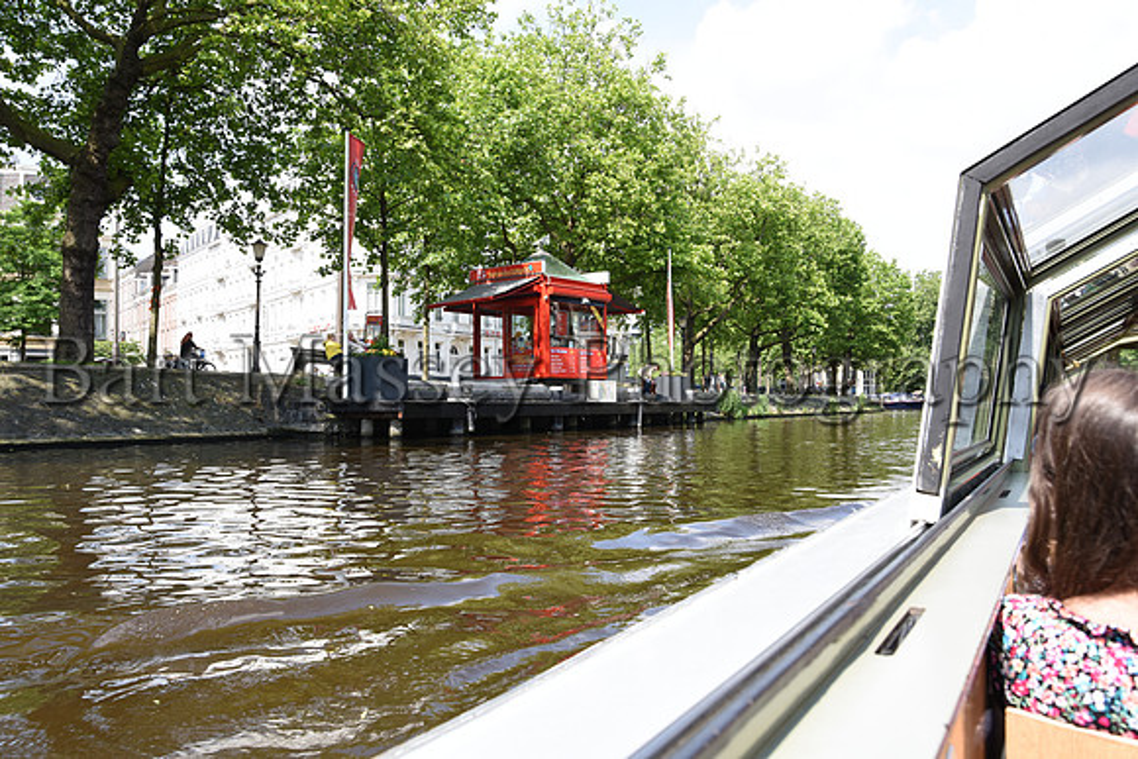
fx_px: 980
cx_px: 569
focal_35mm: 31
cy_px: 380
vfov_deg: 42.3
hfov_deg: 60.3
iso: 560
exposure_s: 1/400
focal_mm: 31
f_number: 9
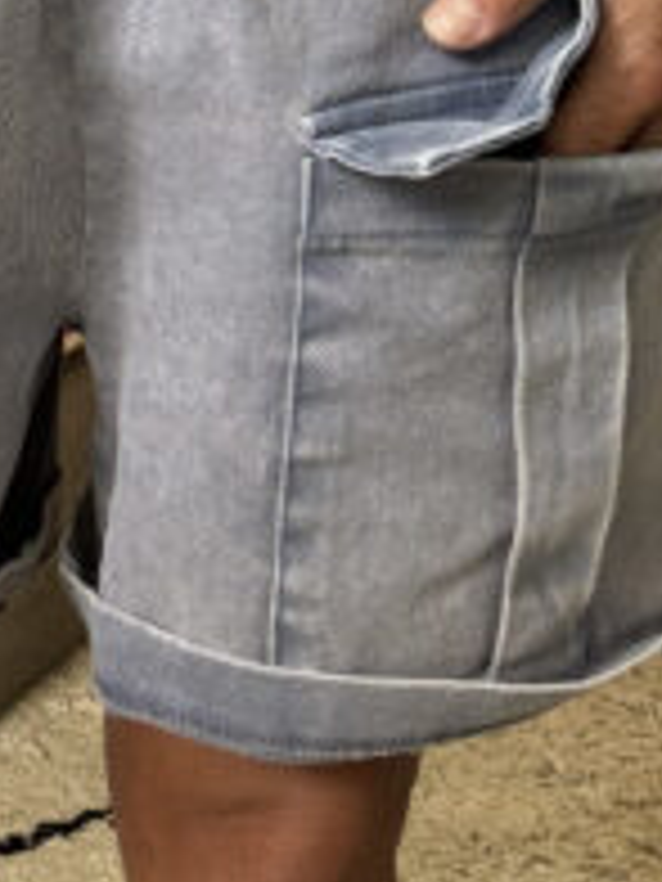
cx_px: 113
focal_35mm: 71
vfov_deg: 25.6
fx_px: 1810
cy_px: -54
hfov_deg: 20.4
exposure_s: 1/60
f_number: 1.9
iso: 125
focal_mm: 2.69
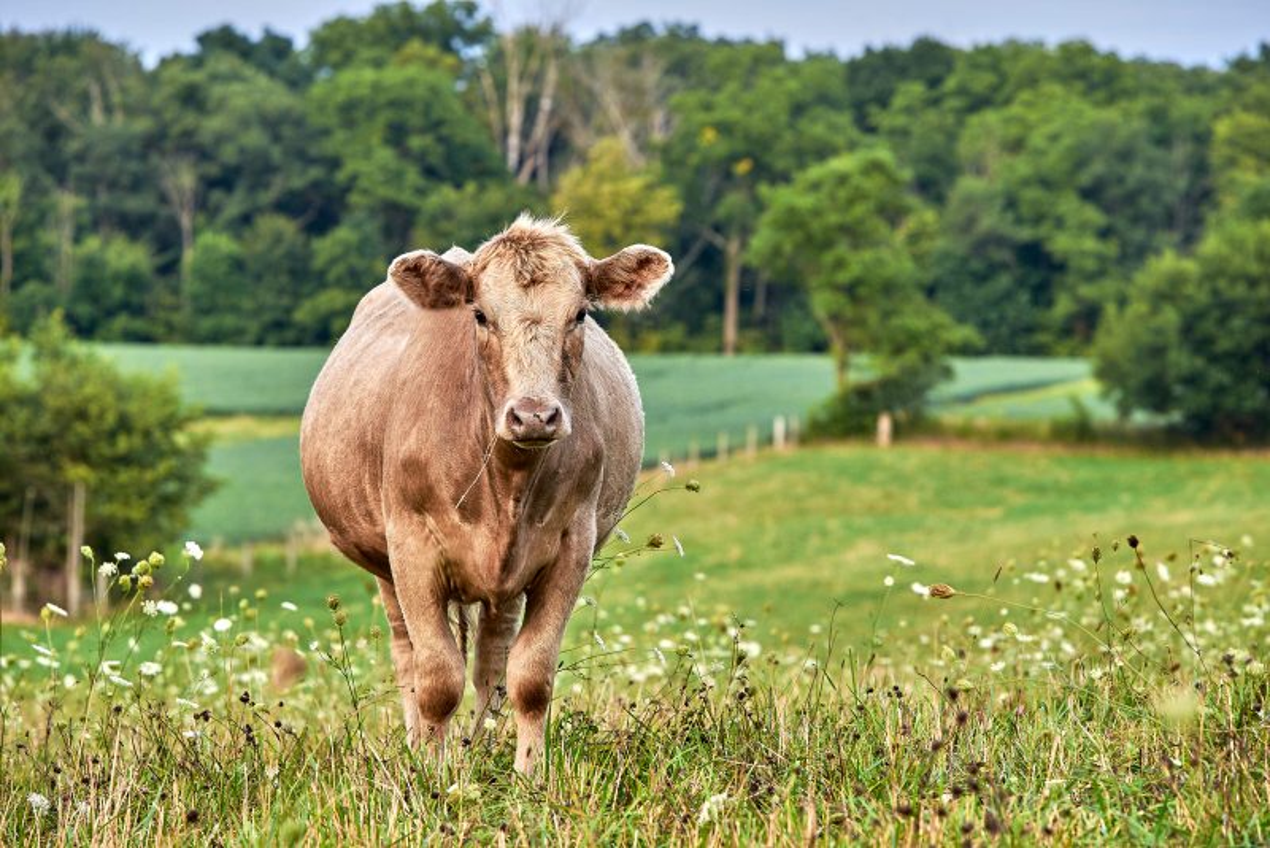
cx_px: 635
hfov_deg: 10.5
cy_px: 424
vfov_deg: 7.0
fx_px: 6881
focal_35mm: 195
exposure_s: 1/80
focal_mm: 195
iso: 250
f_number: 7.1
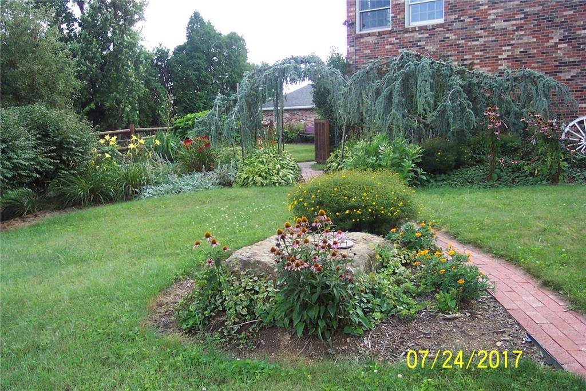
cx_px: 293
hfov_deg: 50.7
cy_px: 196
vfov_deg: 35.0
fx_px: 618
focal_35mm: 38
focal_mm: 8
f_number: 2.8
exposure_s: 1/350
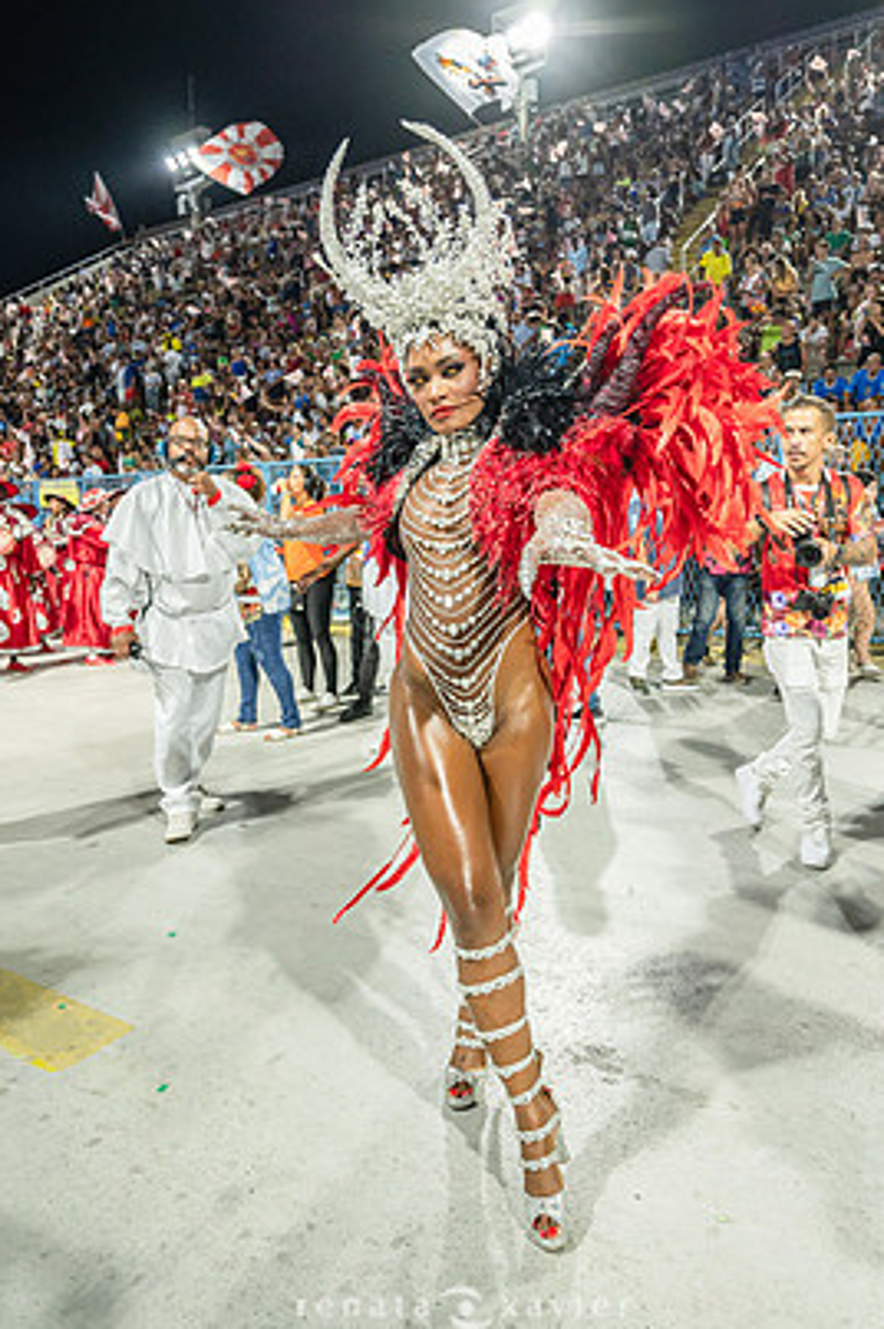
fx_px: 885
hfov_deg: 53.0
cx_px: 457
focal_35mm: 24
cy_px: 623
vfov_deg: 73.7
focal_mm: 21.5
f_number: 4
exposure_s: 1/320
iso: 2000
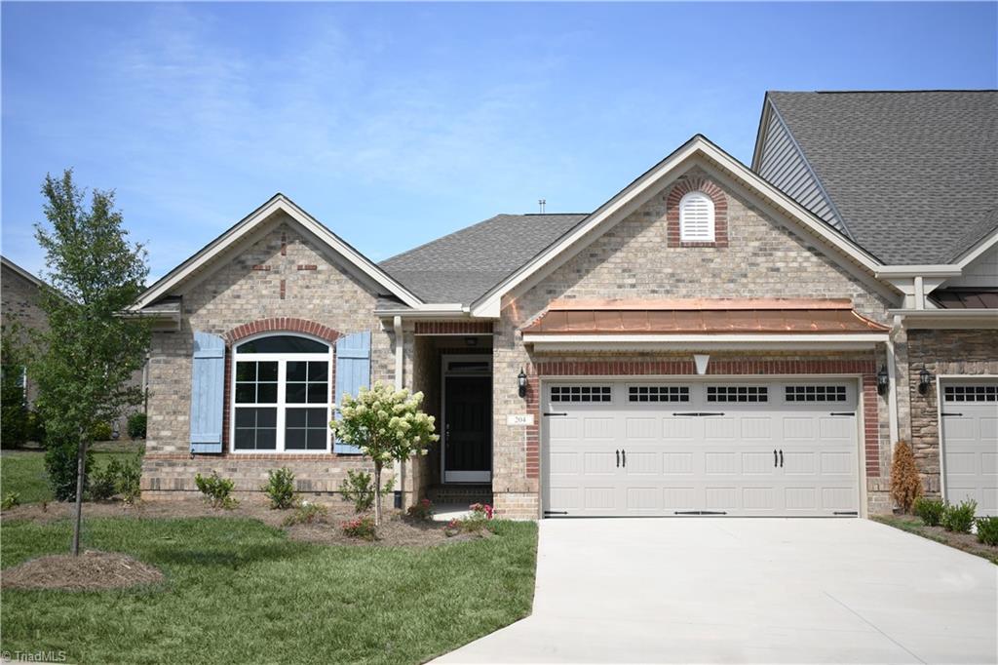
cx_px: 499
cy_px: 332
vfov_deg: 35.9
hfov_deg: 51.9
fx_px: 1025
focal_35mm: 37
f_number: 4
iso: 100
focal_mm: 25
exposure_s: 1/800
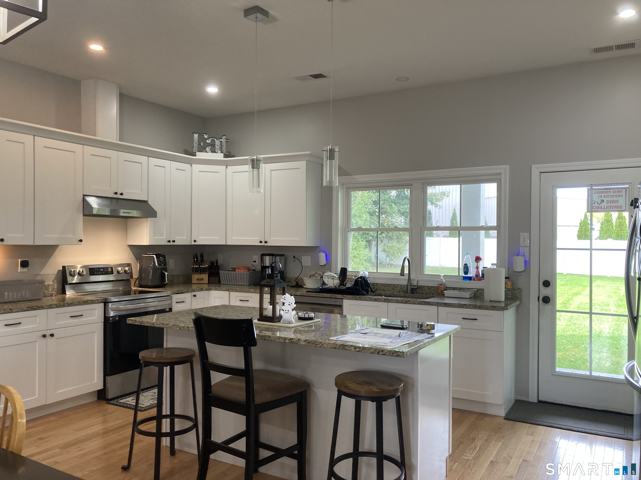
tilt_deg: +0.1
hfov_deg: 63.4
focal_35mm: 28
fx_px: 518
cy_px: 240
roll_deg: -0.9
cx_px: 320
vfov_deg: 49.7
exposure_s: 1/60
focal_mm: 3.99
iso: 100
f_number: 1.8
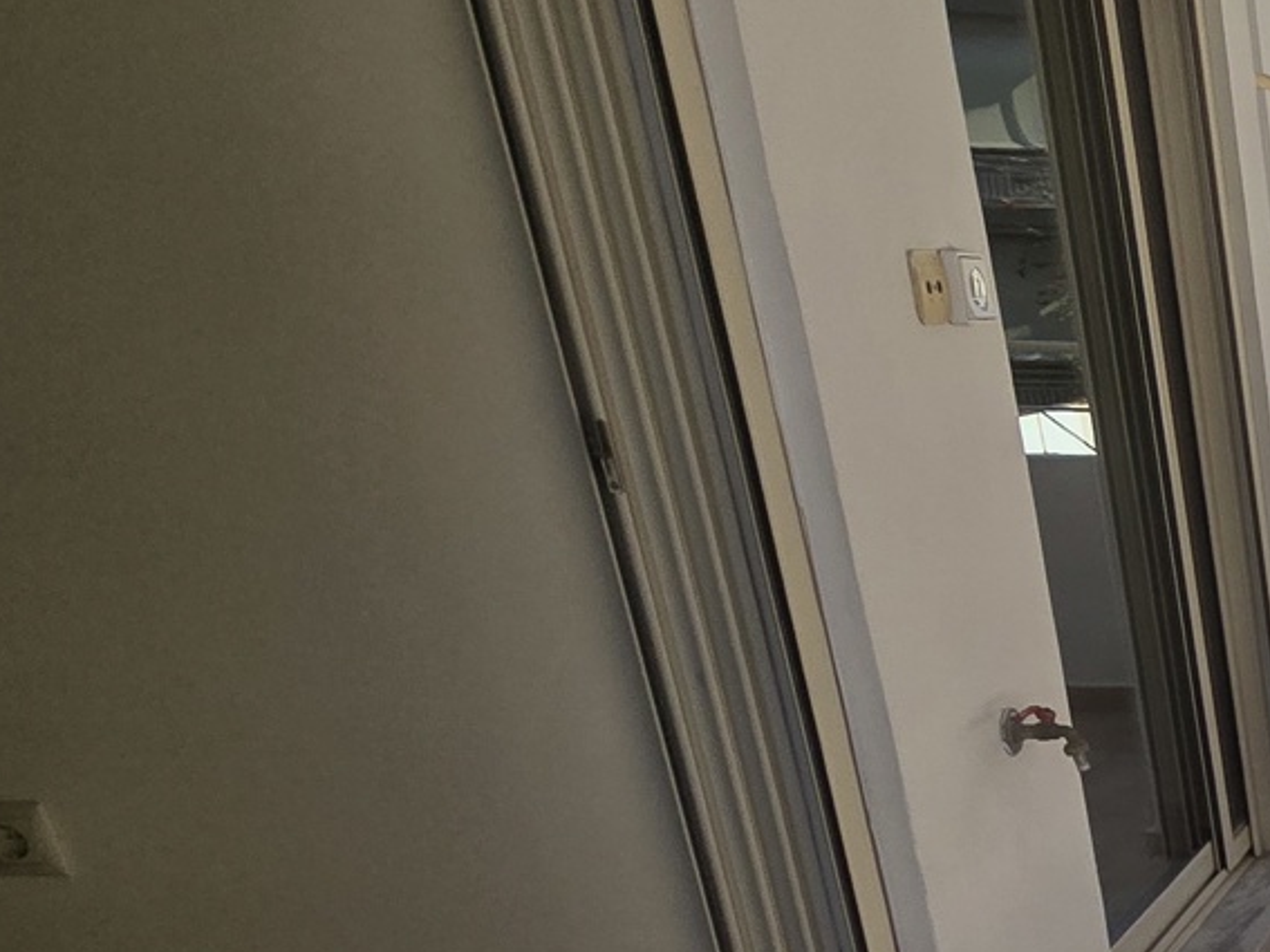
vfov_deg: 29.5
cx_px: 1982
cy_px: 1053
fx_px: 1614
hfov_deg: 27.0
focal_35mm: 44
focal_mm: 2.2
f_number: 2.2
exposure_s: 1/1756
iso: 50
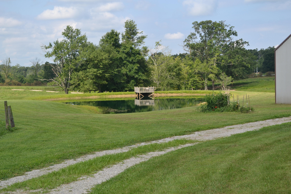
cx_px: 146
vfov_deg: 19.7
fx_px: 558
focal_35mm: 69
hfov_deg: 29.2
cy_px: 97
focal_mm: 46
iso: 100
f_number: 8
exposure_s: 1/250
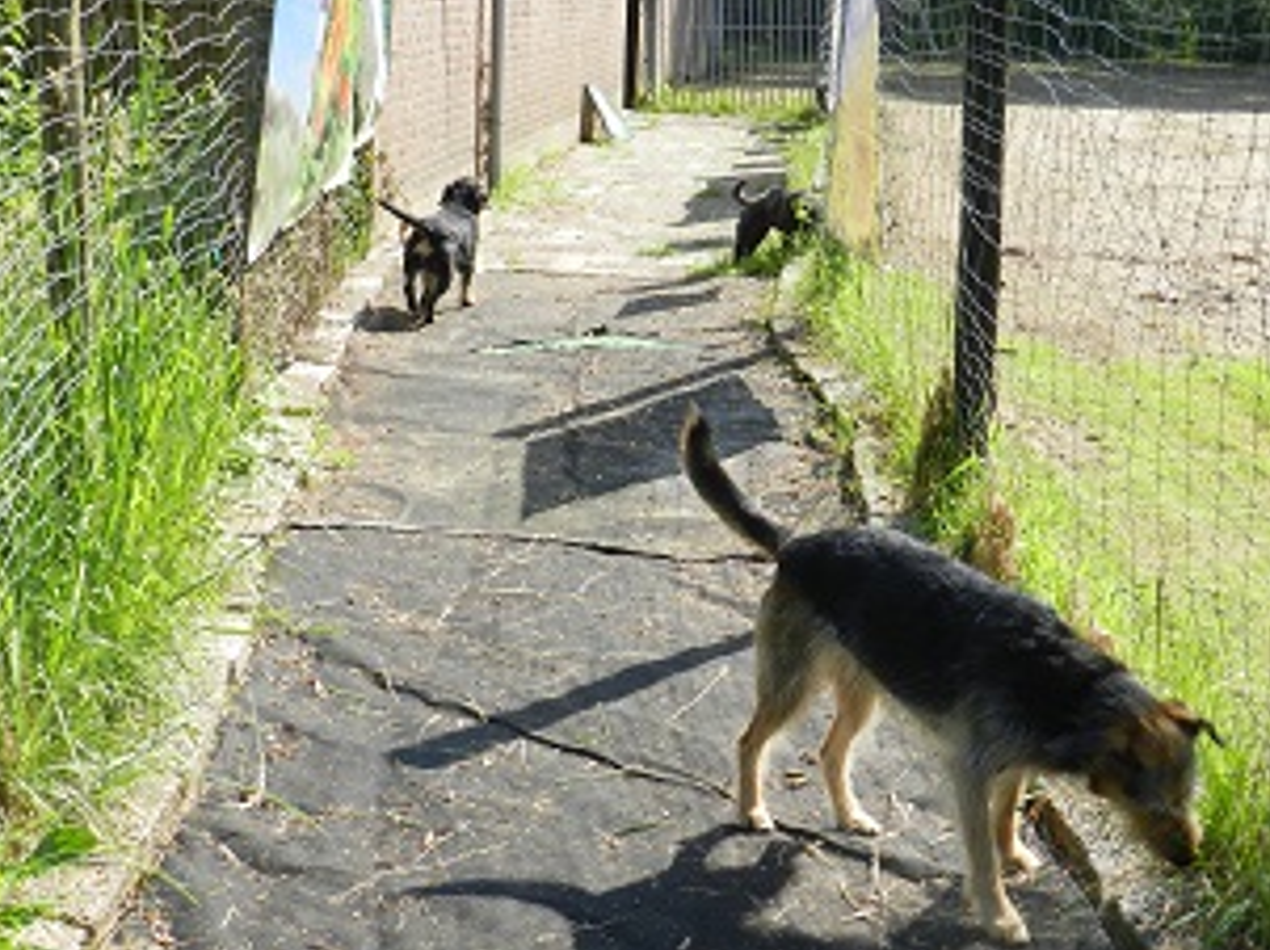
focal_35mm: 61
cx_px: 635
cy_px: 450
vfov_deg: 24.0
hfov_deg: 31.7
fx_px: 2236
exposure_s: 1/400
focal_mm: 8.1
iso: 160
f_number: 4.2
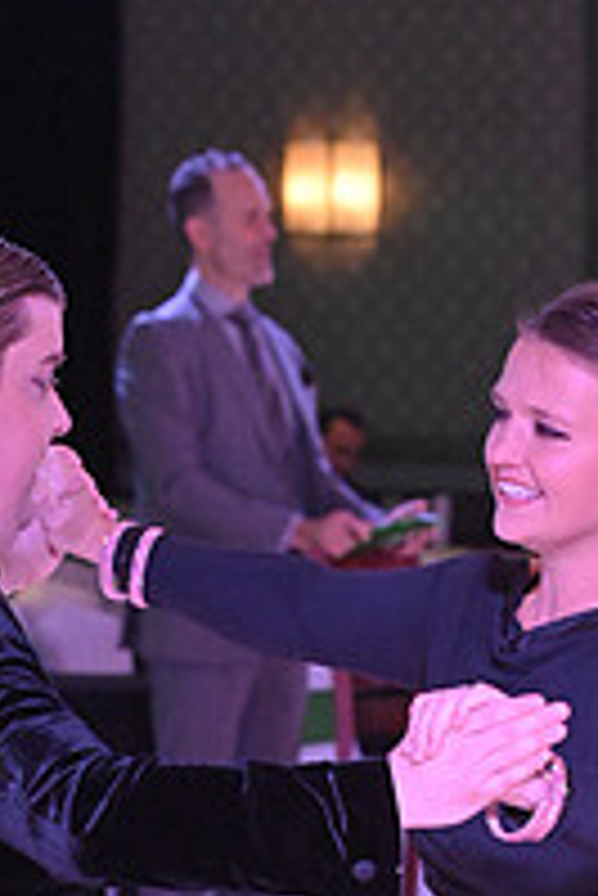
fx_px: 9078
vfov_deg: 5.6
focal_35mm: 365
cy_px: 1193
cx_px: 362
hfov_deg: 3.8
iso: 5000
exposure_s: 1/320
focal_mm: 125
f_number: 7.1
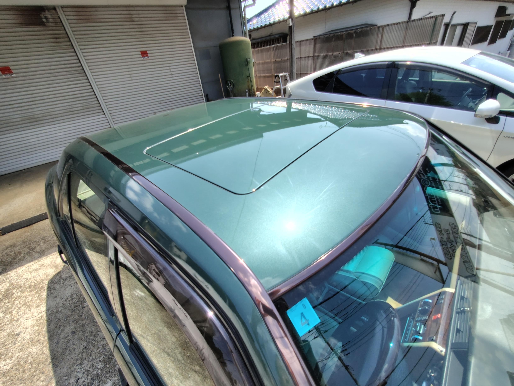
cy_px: 193
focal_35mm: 15
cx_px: 257
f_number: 2.4
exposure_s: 1/566
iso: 50
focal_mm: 1.6
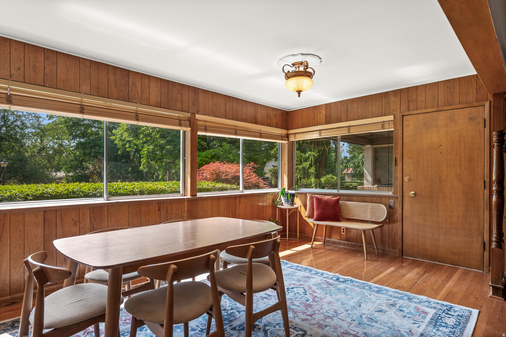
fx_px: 274
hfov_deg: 85.5
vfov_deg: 63.2
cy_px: 168
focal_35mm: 20
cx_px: 253
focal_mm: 19.5
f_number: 7.1
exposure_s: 1/15
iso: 500
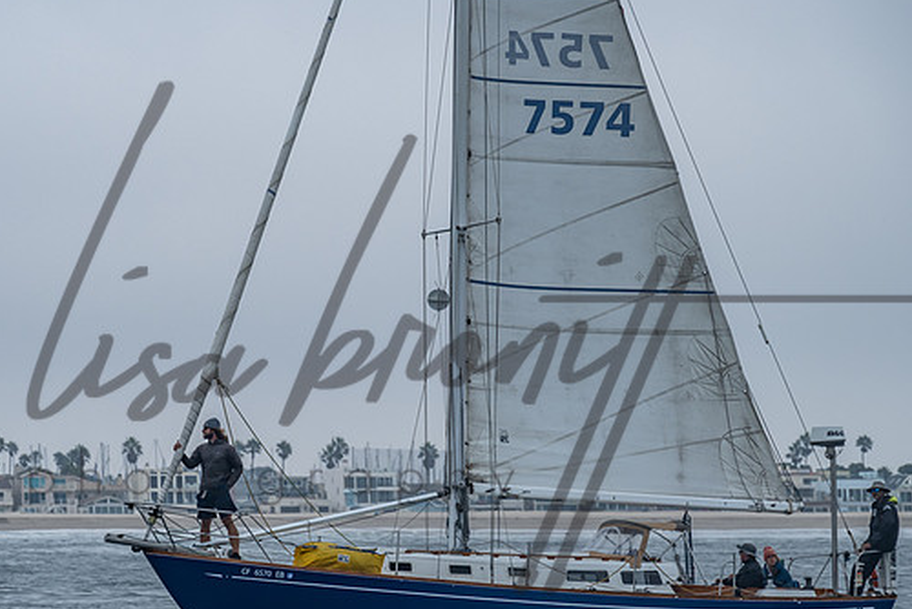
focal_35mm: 296
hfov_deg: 7.0
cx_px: 358
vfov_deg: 4.6
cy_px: 367
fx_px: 7503
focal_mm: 170
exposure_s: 1/1600
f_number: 6.3
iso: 320
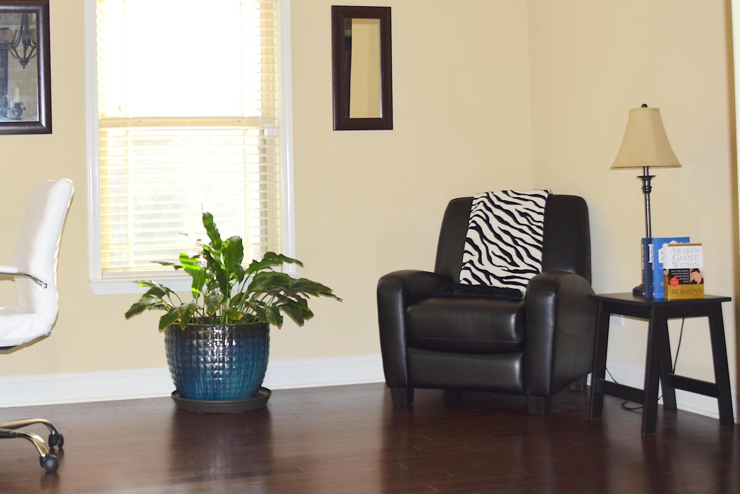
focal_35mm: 56
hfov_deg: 35.2
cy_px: 193
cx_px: 216
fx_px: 1147
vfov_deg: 24.2
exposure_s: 1/100
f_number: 5
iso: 100
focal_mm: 23
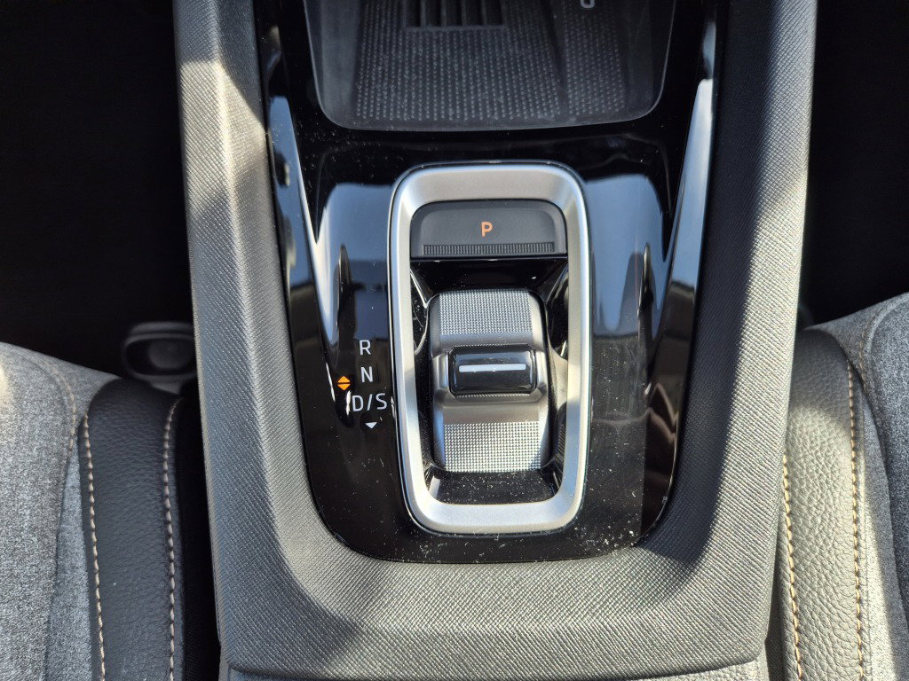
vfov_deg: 58.9
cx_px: 454
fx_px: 604
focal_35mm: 23
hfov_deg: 73.9
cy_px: 340
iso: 50
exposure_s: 1/200
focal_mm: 5.4
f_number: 1.8
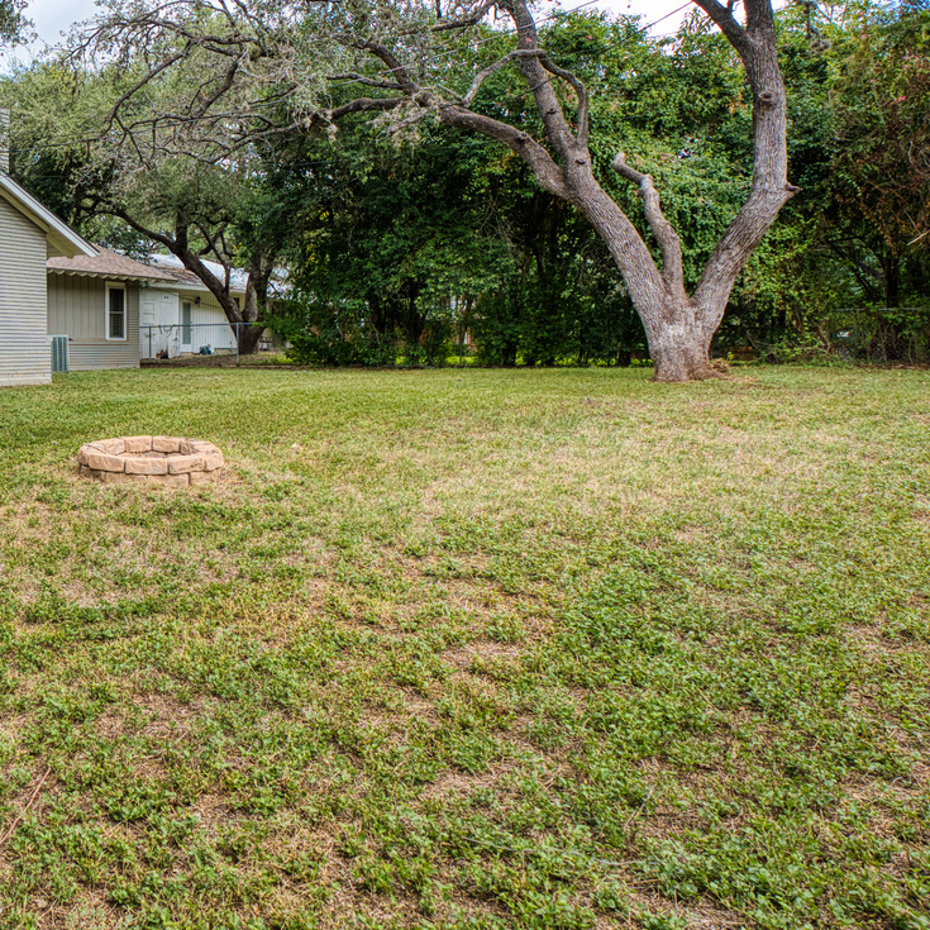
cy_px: 362
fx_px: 912
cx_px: -23
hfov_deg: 44.8
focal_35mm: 30
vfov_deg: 53.6
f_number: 7.1
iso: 160
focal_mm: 16
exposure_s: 1/80
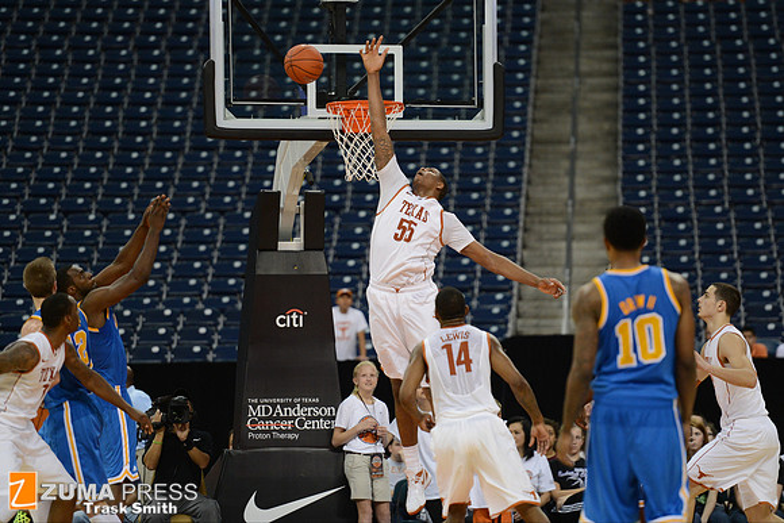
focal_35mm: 200
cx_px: 392
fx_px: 4356
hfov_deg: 10.3
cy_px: 262
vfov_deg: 6.9
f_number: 2.8
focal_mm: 200
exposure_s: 1/1600
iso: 3200
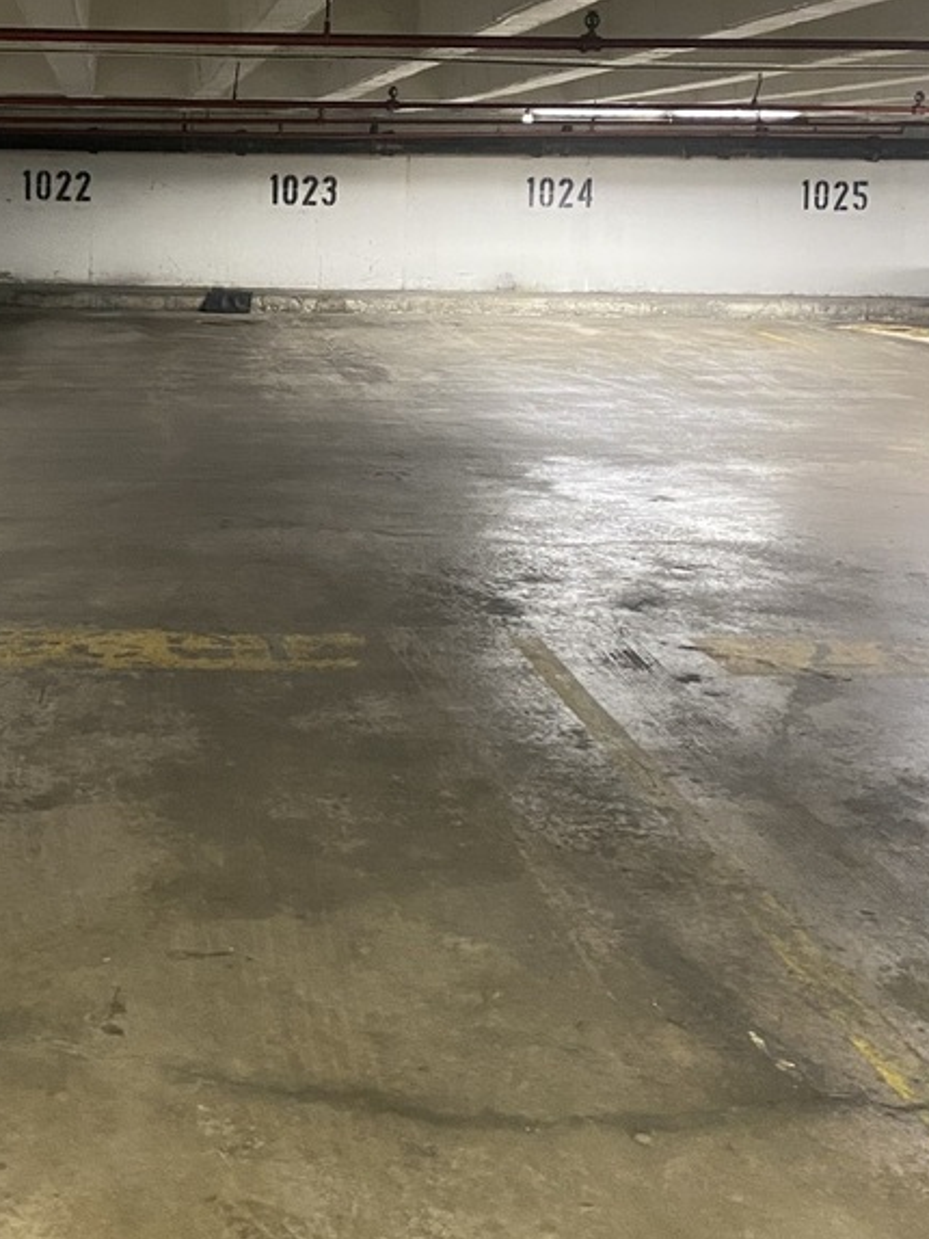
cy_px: 368
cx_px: 173
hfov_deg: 29.0
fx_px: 1753
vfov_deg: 38.3
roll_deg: -1.8
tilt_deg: -3.6
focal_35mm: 49
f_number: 1.8
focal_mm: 4.25
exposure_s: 1/30
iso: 640
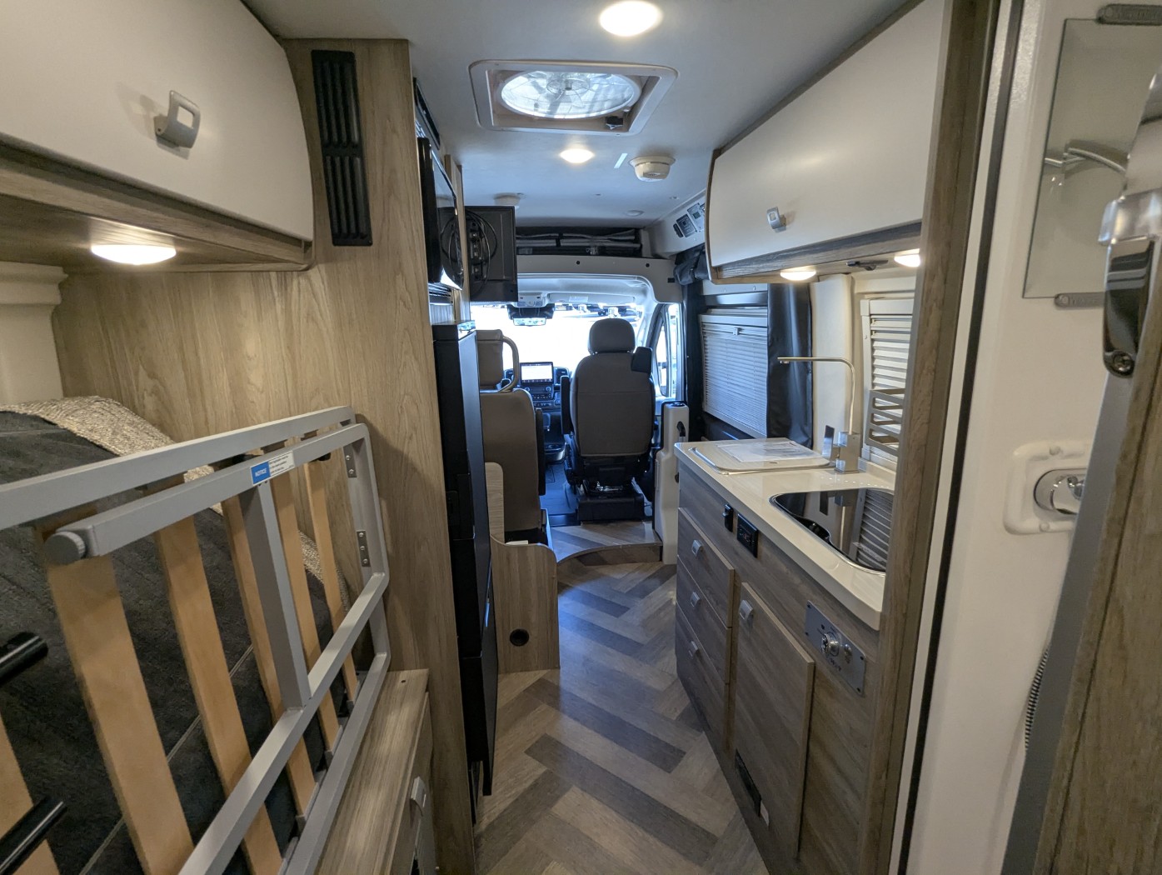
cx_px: 581
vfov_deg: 78.2
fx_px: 538
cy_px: 438
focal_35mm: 16
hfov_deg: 94.4
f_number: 2.2
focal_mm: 2.35
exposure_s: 1/154
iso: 232
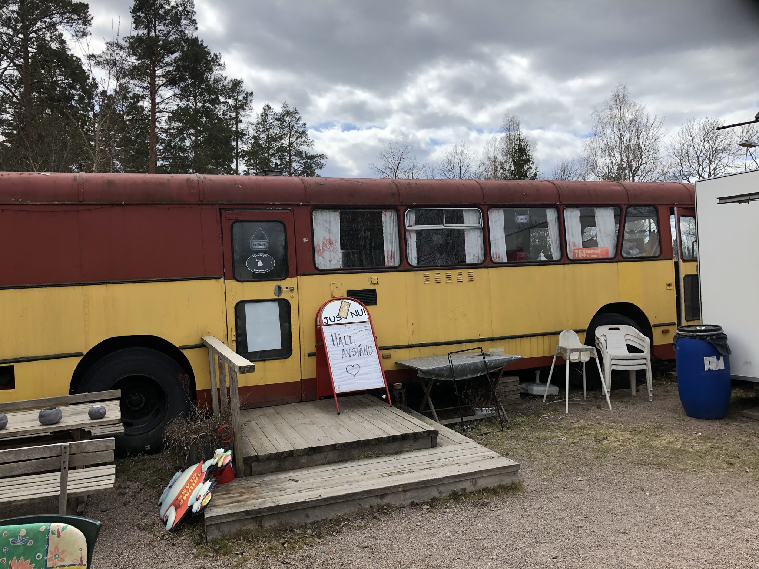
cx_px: 380
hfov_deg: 63.4
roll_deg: +1.6
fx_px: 614
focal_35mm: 28
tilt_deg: -0.6
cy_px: 284
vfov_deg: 49.7
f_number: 1.8
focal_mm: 3.99
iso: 20
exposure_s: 1/1845
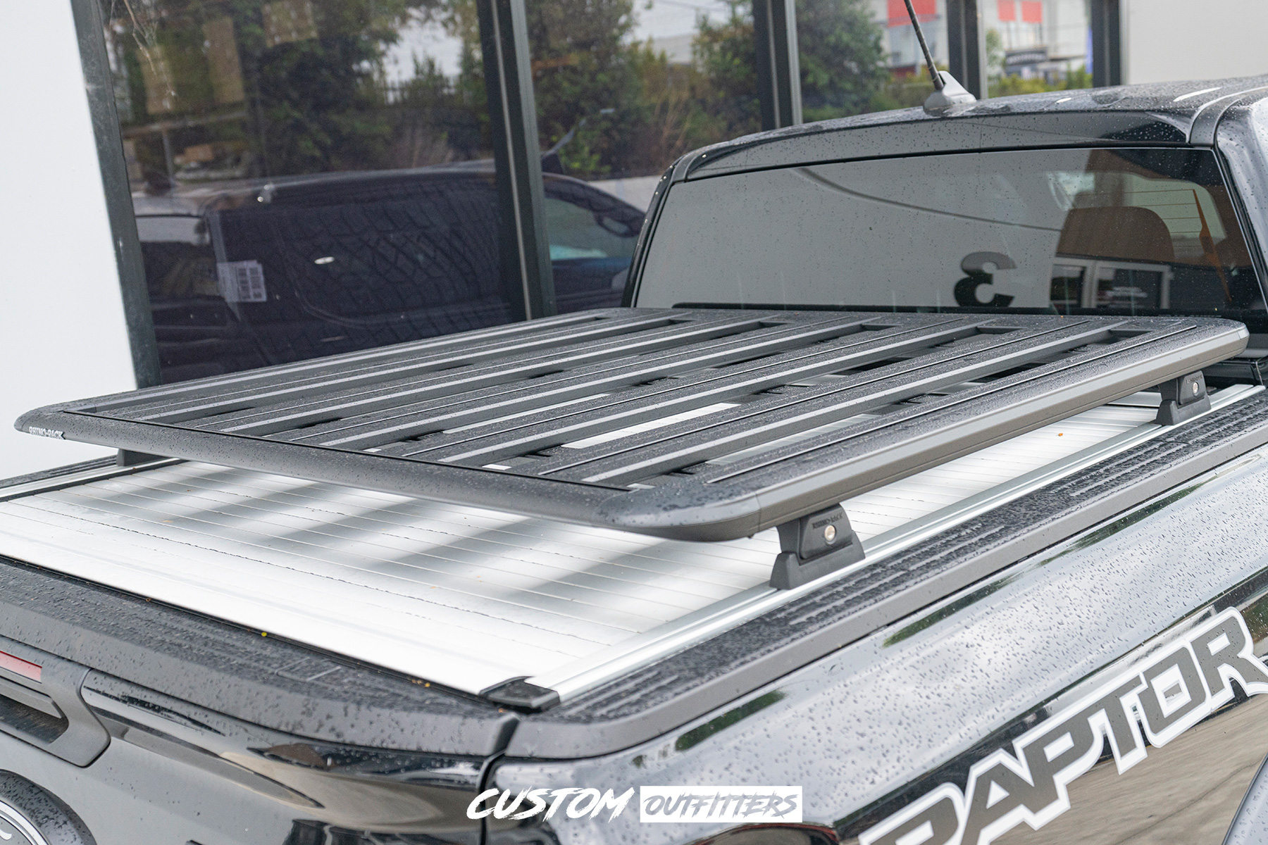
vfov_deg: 37.9
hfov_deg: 54.4
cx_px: 634
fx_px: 1233
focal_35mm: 35
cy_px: 422
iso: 1000
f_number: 4
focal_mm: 35
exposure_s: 1/160
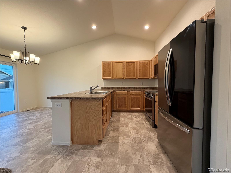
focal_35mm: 14
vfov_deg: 85.7
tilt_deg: +0.0
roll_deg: +0.6
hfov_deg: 102.1
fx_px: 93
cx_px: 116
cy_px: 86
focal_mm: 2.22
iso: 250
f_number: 2.2
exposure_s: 1/60
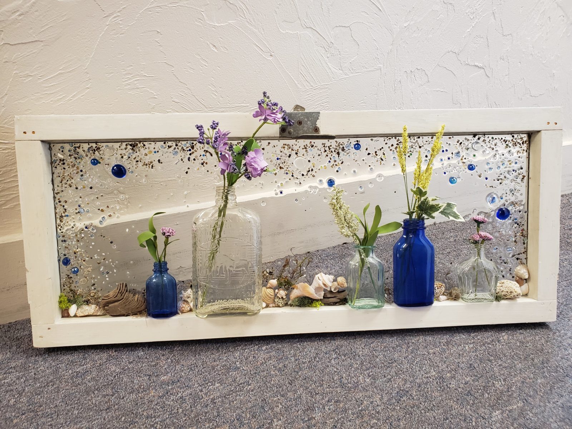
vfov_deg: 53.1
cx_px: 286
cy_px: 214
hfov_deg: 67.3
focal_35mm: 26
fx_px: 430
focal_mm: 4.3
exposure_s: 1/60
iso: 250
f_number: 2.4
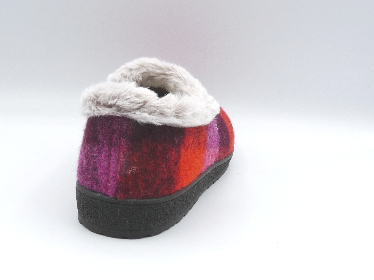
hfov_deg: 38.2
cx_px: 187
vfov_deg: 29.1
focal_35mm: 50
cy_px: 140
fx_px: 540
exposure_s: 1/250
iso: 100
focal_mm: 4.9
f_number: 4.5
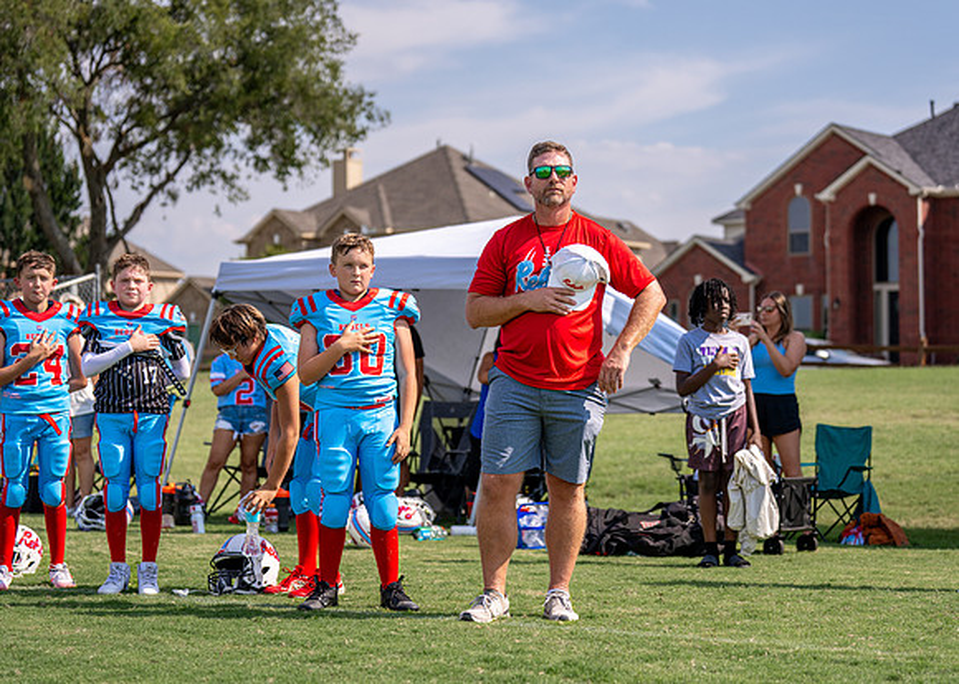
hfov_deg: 25.3
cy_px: 333
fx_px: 2136
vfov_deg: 18.2
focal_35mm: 78
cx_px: 537
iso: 100
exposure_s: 1/2000
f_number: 2.8
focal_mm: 70
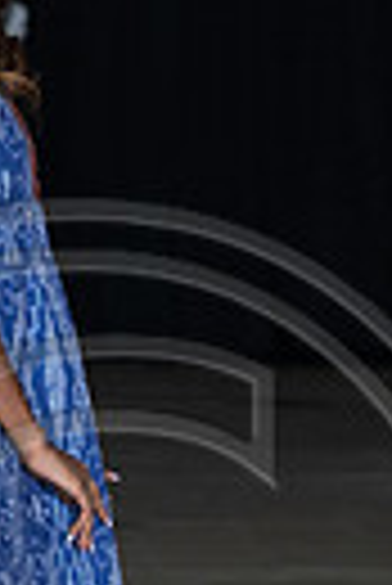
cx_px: 81
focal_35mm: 364
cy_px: 648
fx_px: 5929
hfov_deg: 3.8
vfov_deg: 5.6
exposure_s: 1/160
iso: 1250
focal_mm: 105
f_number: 5.6
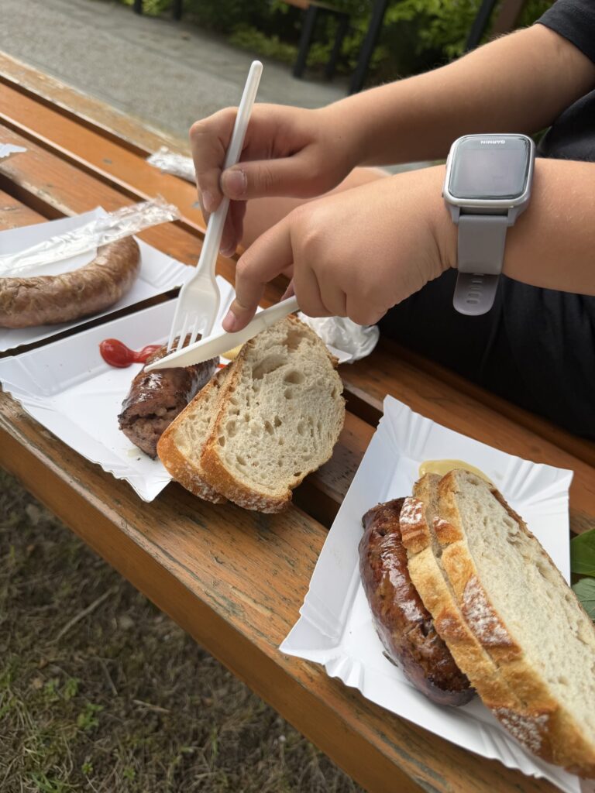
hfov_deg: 56.8
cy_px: 396
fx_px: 550
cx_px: 298
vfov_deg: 71.6
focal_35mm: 24
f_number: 1.78
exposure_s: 1/831
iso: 80
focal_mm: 6.76
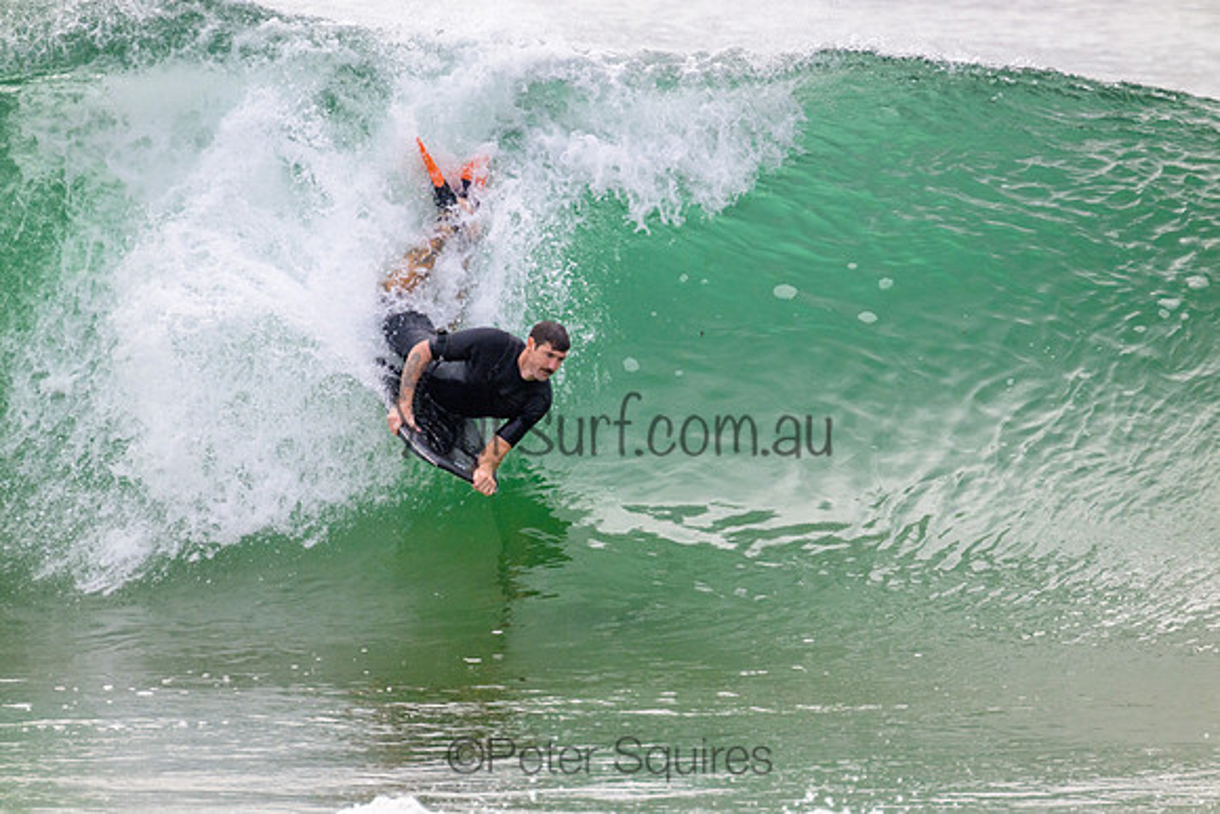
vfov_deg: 1.7
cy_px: 407
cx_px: 610
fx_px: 27116
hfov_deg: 2.6
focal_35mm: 800
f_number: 11
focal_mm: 800
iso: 1400
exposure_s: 1/2000
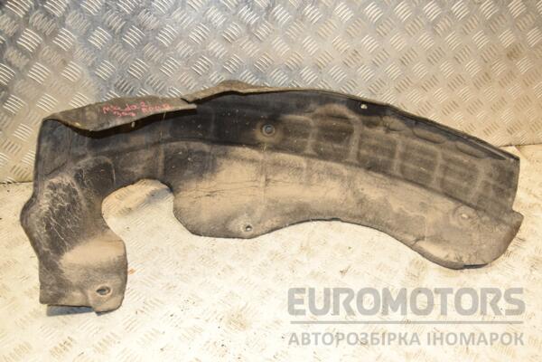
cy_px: 181
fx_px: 497
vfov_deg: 40.0
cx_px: 271
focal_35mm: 33
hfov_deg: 57.2
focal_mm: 22
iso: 800
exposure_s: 1/200
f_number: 5
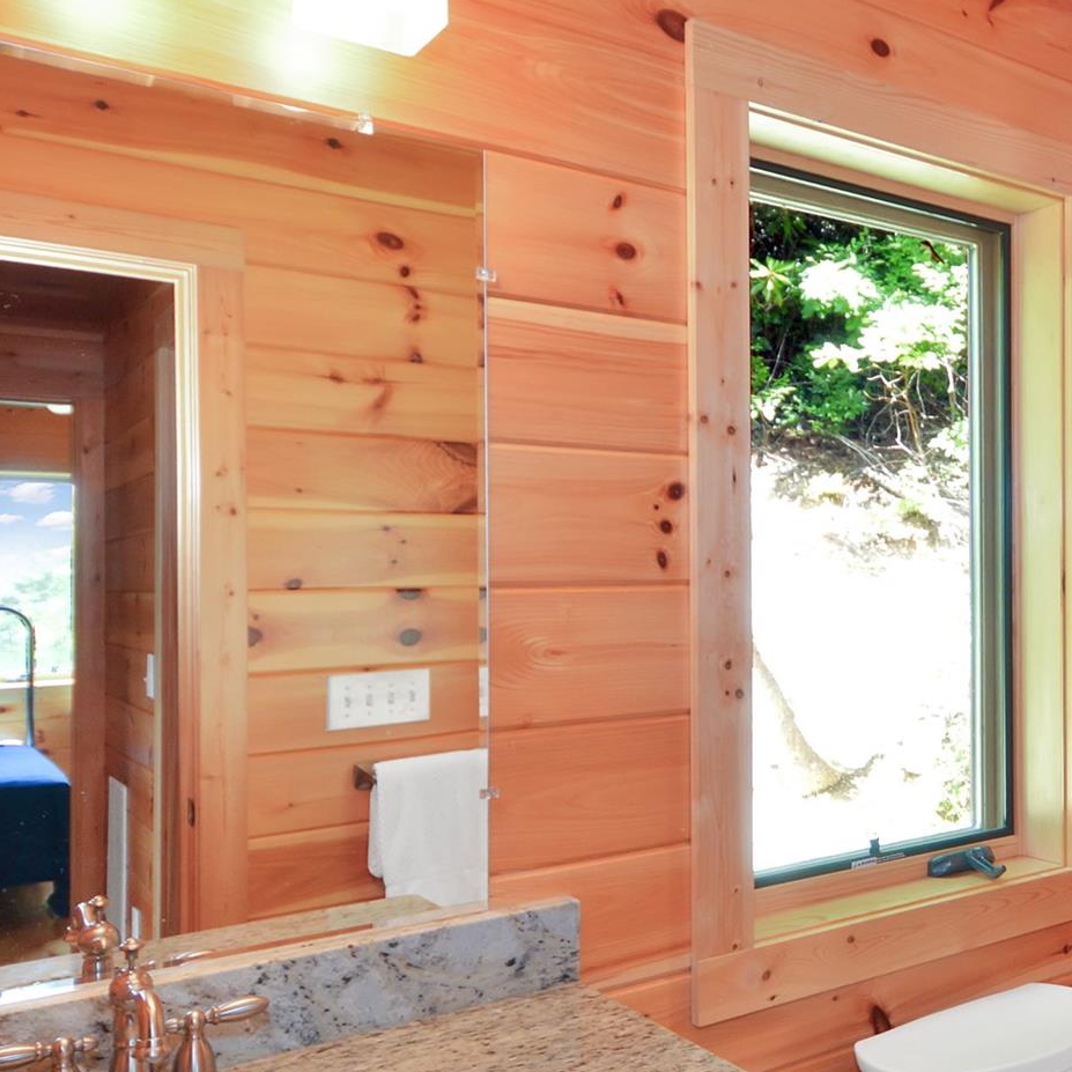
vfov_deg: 50.9
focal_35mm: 31
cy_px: 773
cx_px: 923
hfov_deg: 48.2
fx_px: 1084
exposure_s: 1/60
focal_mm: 11
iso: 400
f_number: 3.5
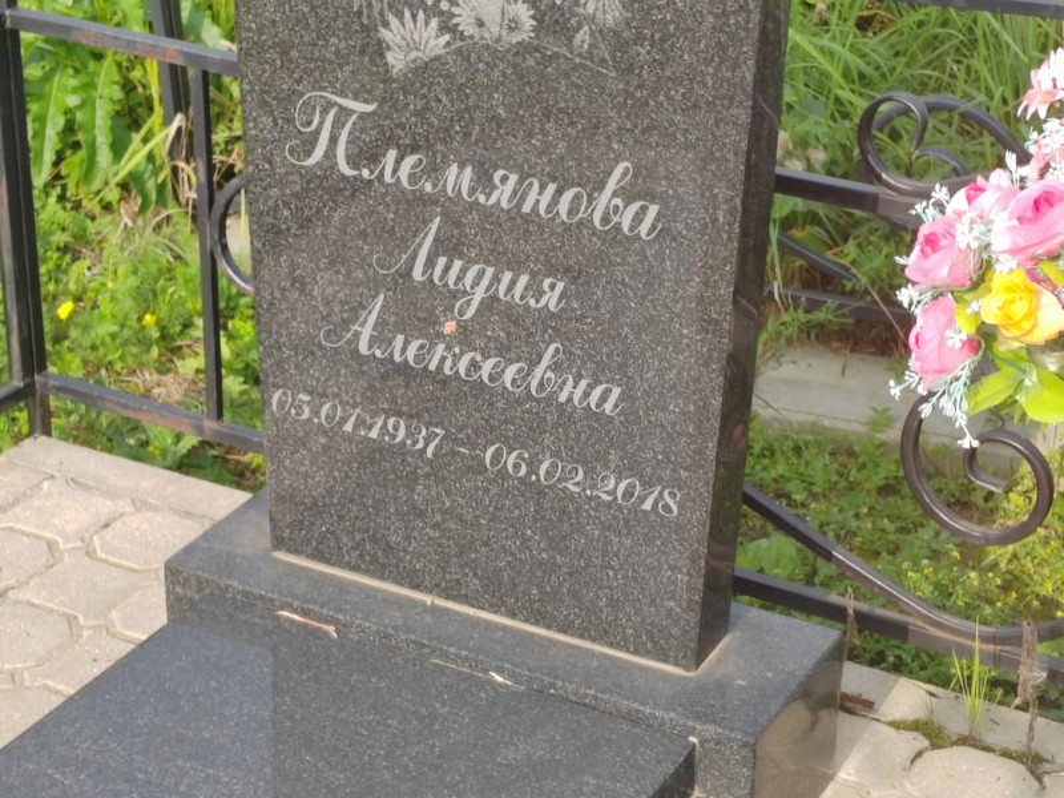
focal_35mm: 84
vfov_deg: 17.6
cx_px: 532
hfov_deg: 23.3
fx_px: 2582
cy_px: 399
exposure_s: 1/450
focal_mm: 5.52
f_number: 1.9
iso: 100
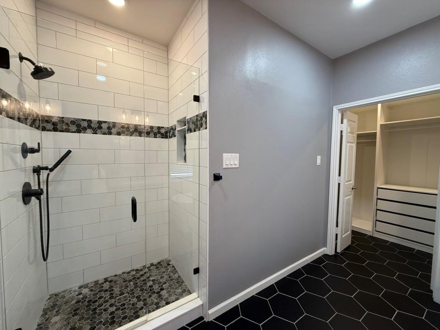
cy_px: 165
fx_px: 178
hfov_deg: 102.1
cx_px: 220
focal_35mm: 14
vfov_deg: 85.7
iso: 200
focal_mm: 2.22
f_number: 2.2
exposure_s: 1/120
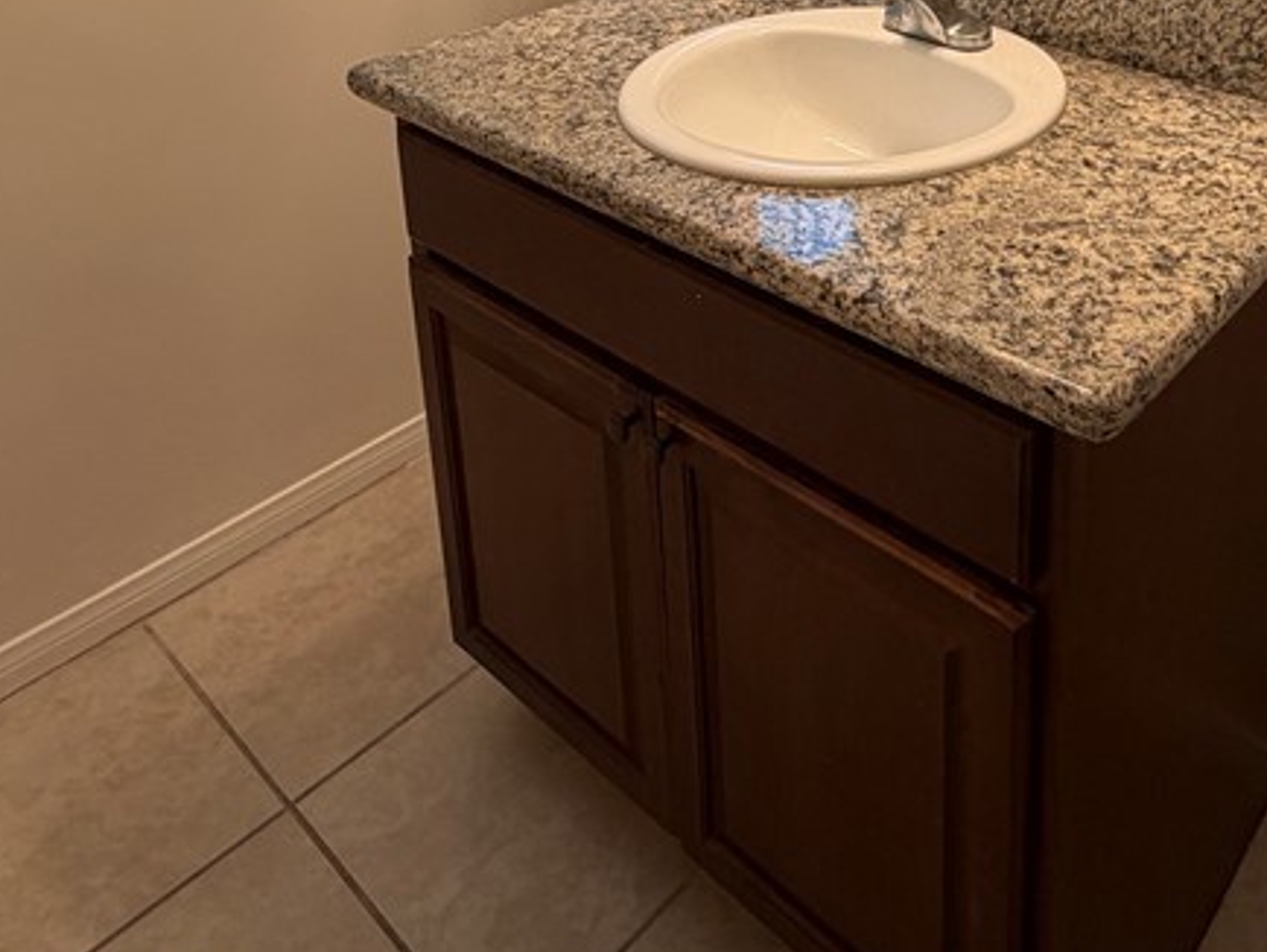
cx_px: 984
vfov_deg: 36.5
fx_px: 1209
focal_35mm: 33
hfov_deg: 52.3
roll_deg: -0.5
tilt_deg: -14.3
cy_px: -88
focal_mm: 2.22
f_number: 2.2
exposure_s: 1/120
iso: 125
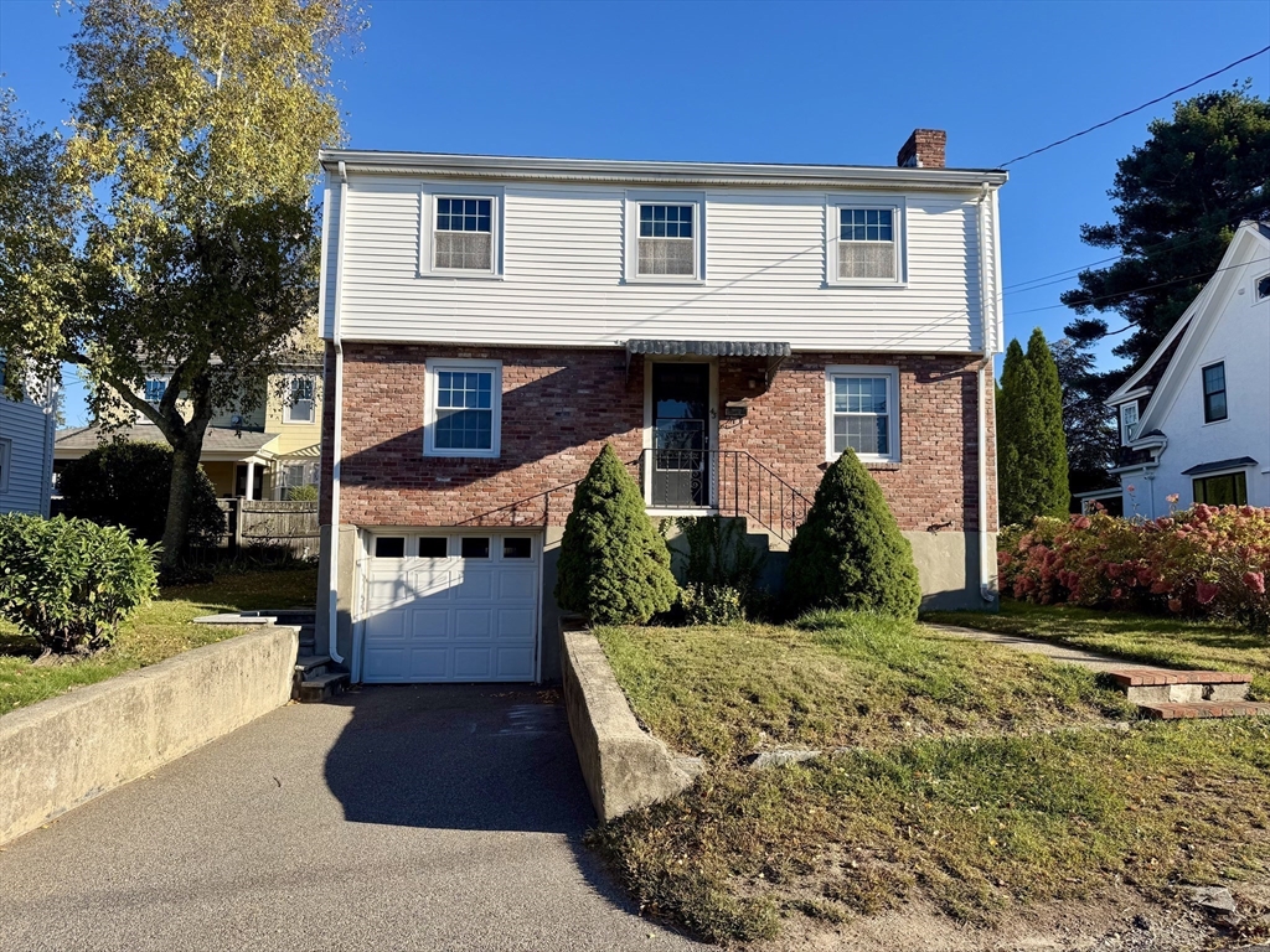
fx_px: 881
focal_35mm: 24
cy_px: 476
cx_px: 635
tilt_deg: +6.1
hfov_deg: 71.6
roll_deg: -0.1
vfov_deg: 56.8
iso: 80
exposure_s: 1/3145
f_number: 1.78
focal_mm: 6.76
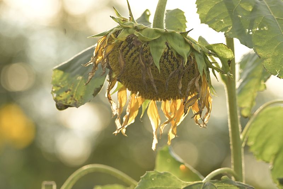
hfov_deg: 6.9
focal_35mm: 300
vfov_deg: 4.6
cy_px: 94
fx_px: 2358
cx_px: 142
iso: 2500
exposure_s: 1/1600
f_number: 6.3
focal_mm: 300
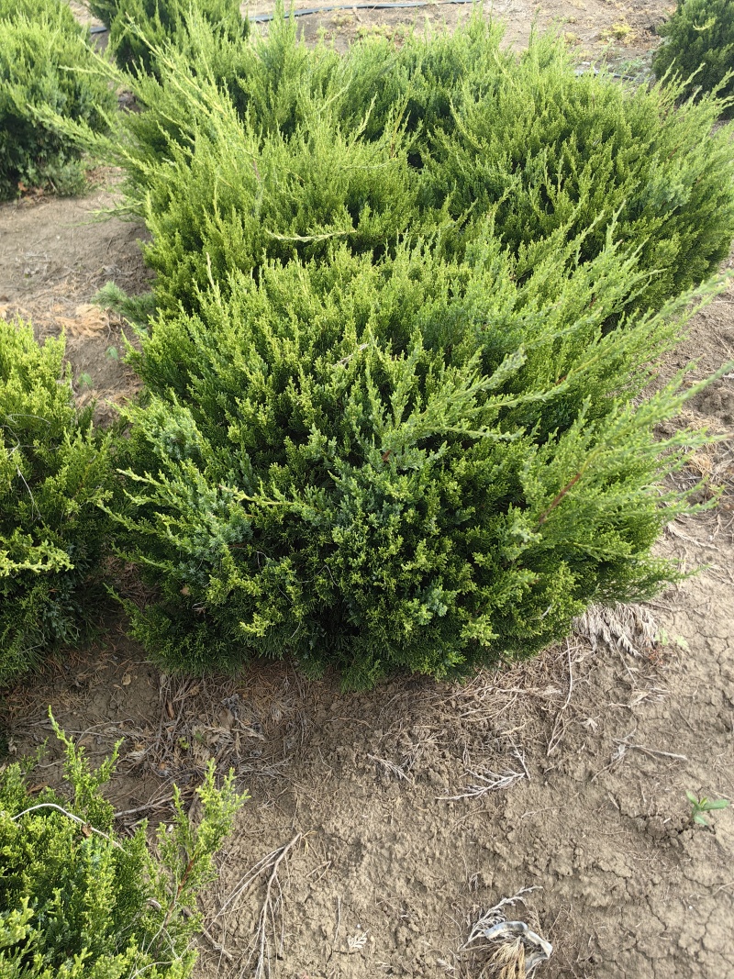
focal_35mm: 27
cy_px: 490
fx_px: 763
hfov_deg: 51.3
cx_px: 367
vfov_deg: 65.3
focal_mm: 5.75
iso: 50
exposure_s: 1/324
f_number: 2
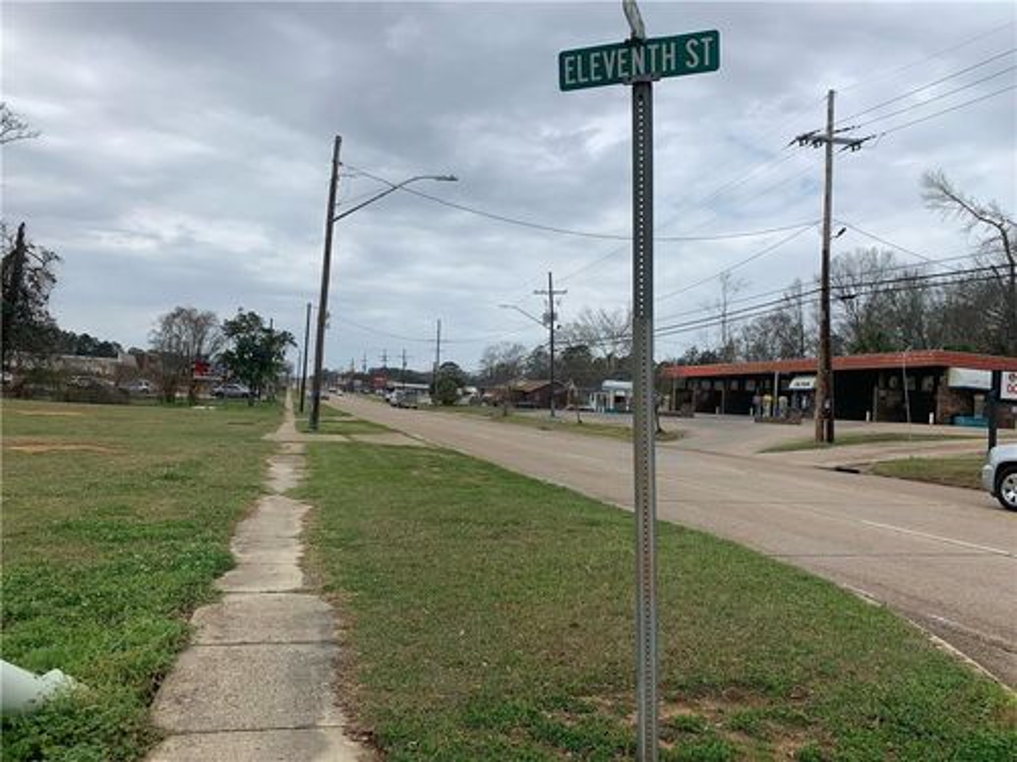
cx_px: 508
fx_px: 764
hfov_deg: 67.3
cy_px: 381
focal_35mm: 26
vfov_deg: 53.1
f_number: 1.8
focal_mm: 4.25
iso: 25
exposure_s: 1/2481
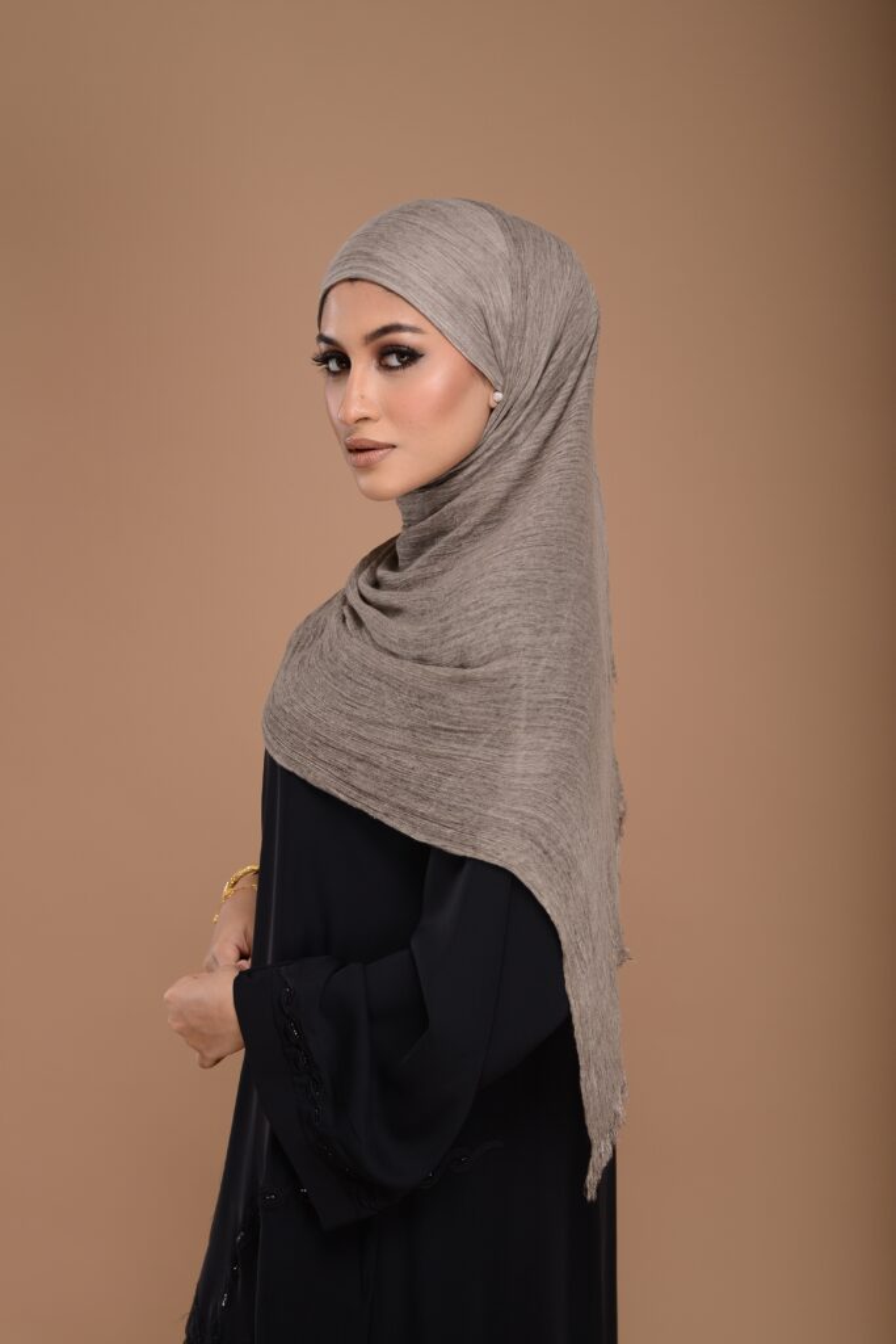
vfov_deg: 23.9
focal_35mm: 85
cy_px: 672
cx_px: 448
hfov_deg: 16.1
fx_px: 3172
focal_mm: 85
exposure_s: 1/160
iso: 400
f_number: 5.6
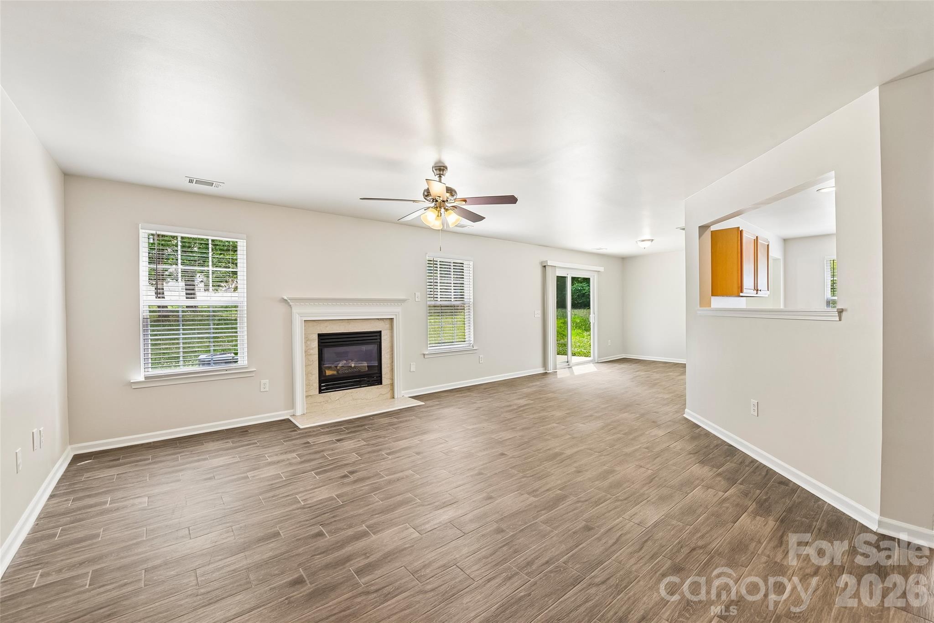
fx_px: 363
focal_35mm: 14
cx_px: 467
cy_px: 312
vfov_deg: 81.2
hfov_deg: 104.3
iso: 200
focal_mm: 14
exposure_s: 1/20
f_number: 8
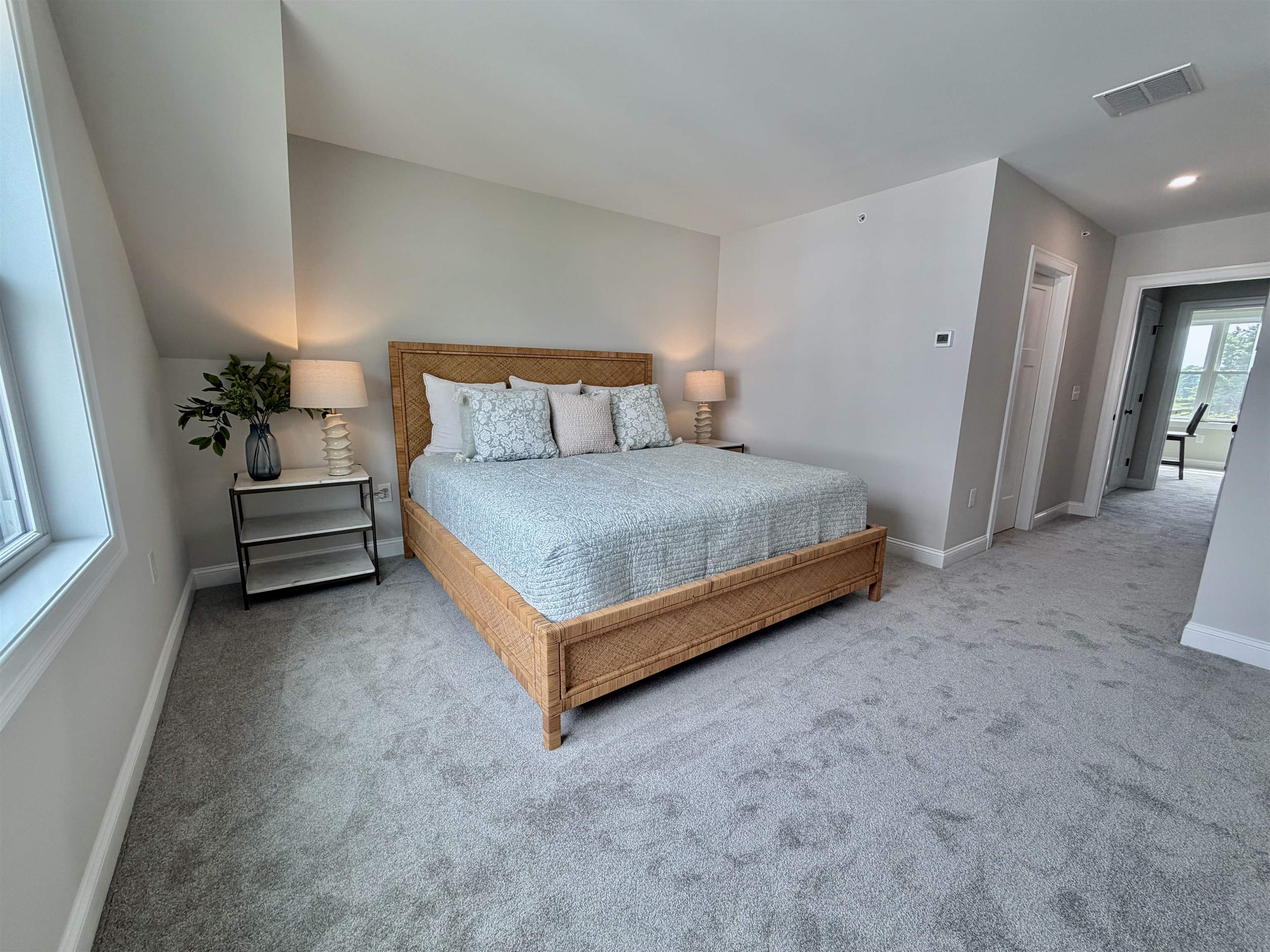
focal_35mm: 14
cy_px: 476
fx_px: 514
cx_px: 635
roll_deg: -0.3
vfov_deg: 85.7
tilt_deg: -10.9
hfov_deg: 102.1
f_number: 2.2
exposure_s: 1/120
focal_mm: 2.22
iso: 80
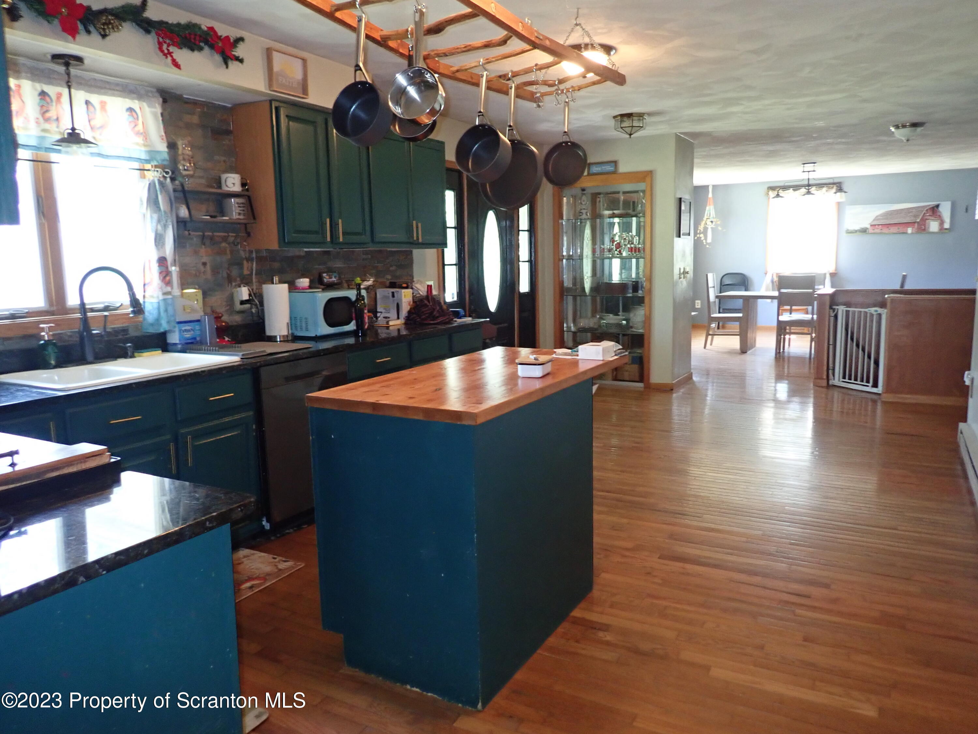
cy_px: 367
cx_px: 489
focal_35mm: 25
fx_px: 706
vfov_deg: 54.9
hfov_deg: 69.4
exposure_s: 1/30
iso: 400
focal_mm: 4.5
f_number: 2
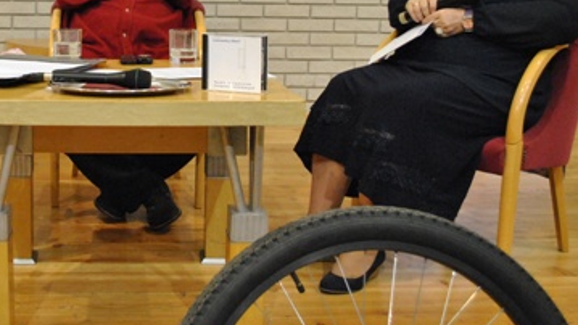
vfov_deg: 21.1
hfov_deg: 36.2
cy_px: 48
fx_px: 858
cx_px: 130
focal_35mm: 56
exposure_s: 1/30
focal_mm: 20
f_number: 3.8
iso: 1400
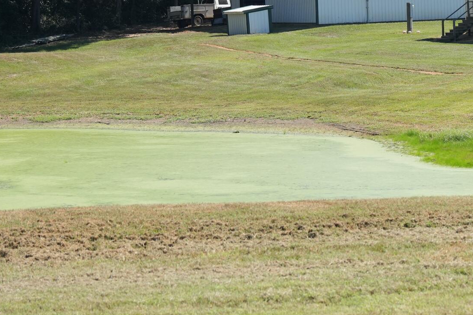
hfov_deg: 10.7
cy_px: 10
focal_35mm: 191
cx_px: 475
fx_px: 2510
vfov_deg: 7.2
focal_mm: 70
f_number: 3.2
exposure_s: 1/3200
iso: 400
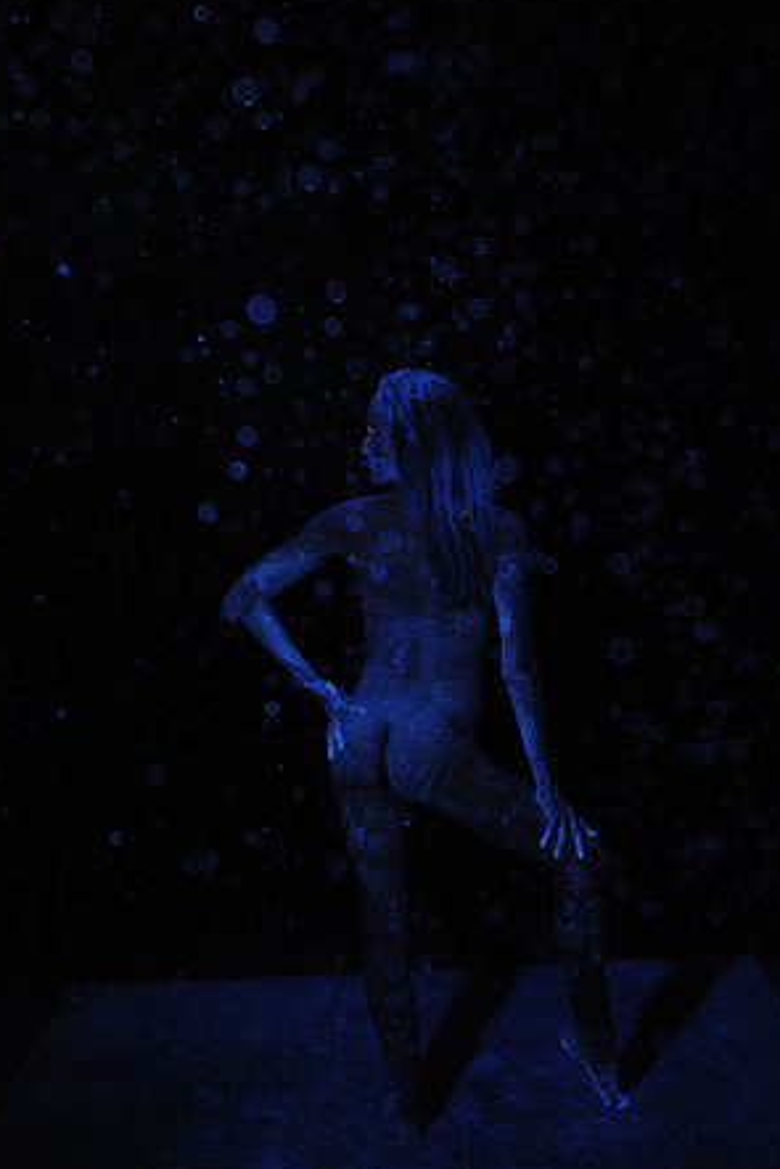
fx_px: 1364
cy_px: 664
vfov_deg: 46.3
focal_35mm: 42
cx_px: 477
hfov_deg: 31.8
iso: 800
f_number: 4
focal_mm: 32
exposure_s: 1/125
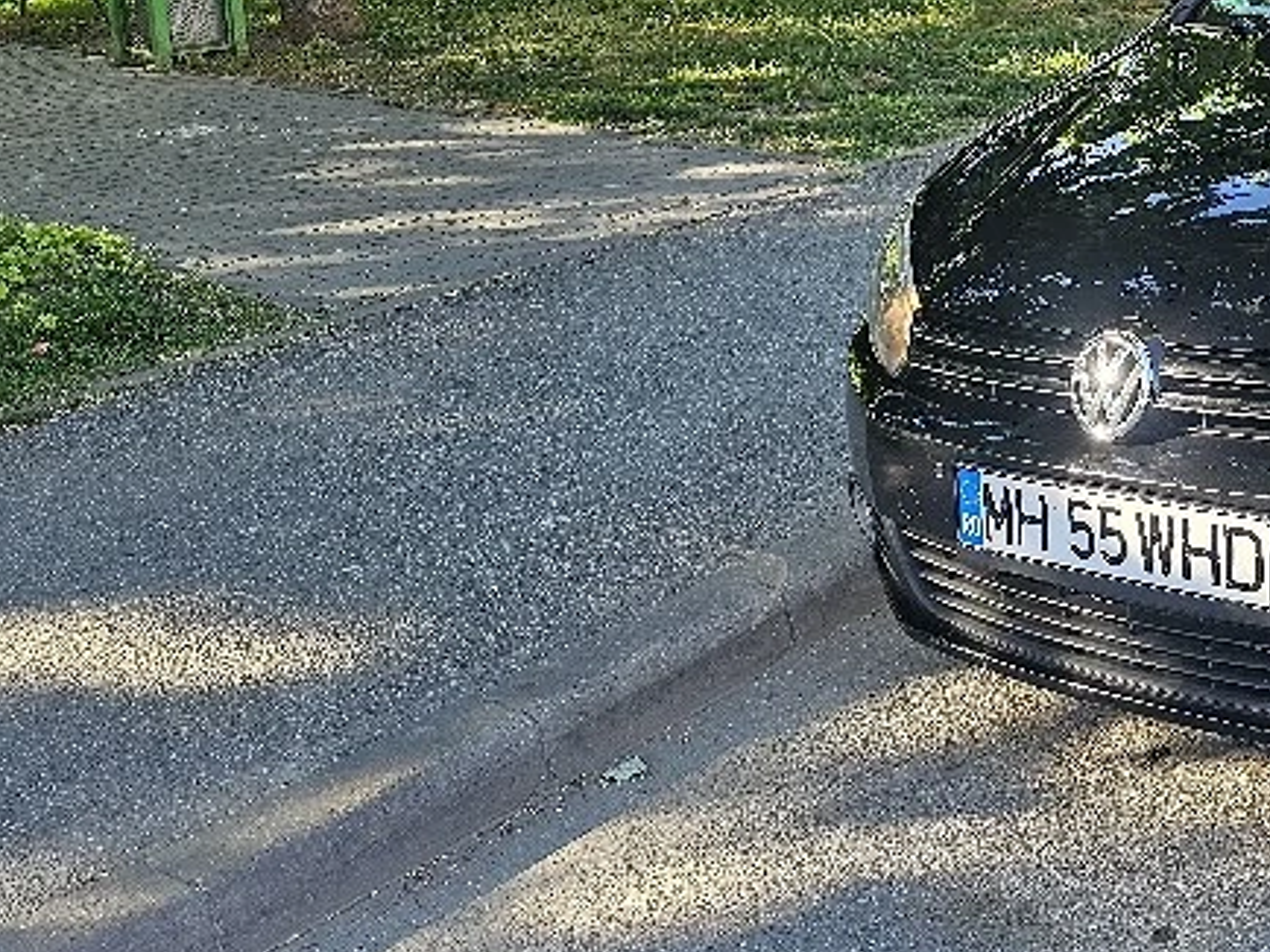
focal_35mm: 53
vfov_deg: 26.7
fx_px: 1943
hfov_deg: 34.7
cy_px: 120
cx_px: 1065
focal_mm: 6.3
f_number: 1.7
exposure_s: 1/182
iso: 32
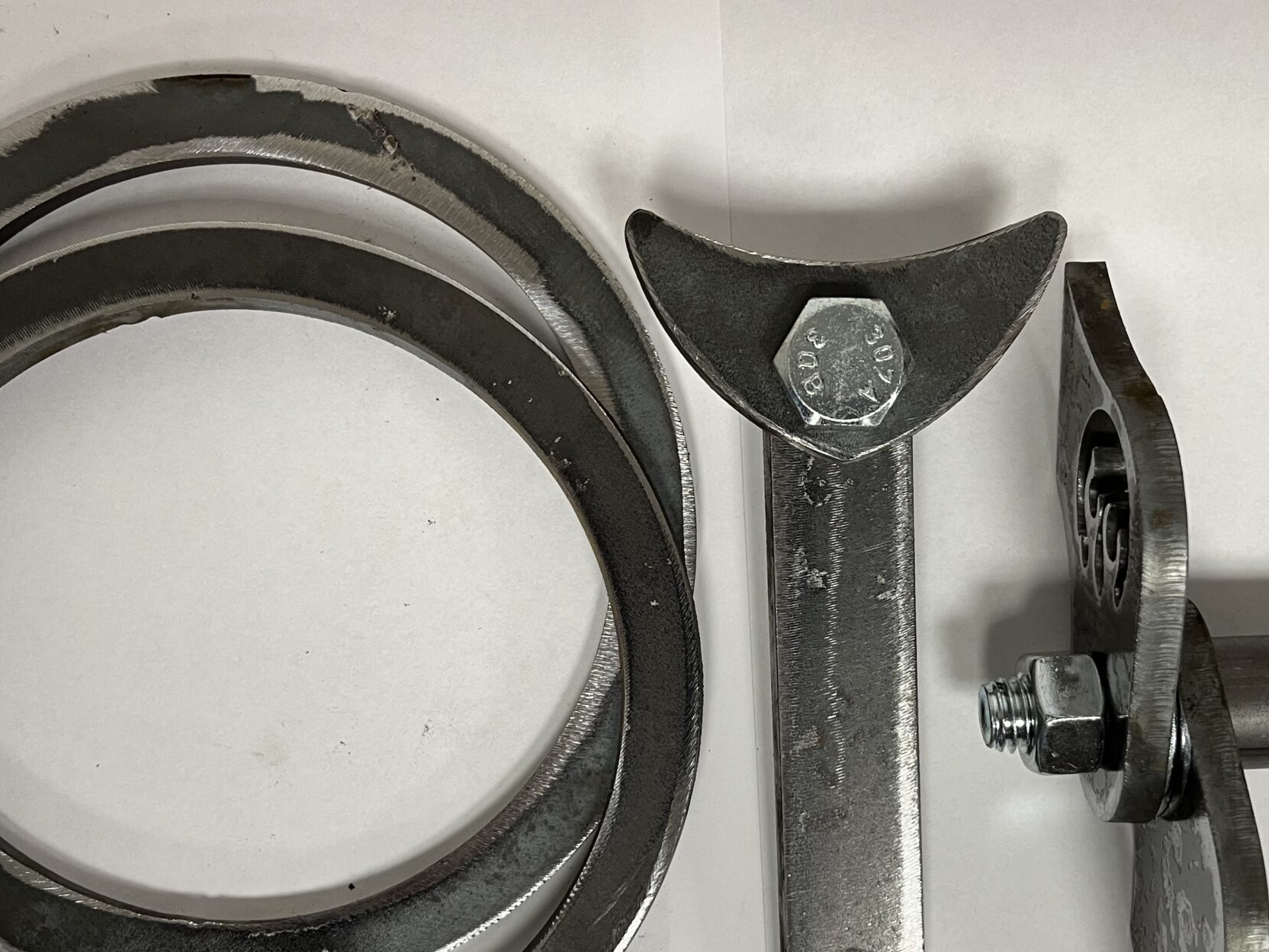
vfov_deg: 35.6
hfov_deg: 46.6
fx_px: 1466
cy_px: 638
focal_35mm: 40
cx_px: 733
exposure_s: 1/60
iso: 125
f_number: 1.6
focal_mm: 5.1
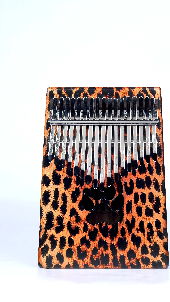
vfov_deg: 26.8
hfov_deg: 15.3
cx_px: 98
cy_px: 150
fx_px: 633
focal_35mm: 79
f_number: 8
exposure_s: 1/100
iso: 320
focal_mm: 50
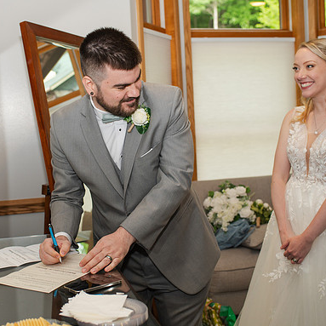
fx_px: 479
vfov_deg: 37.6
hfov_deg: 37.4
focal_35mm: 45
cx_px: 128
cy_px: 163
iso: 800
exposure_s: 1/160
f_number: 3.2
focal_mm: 35
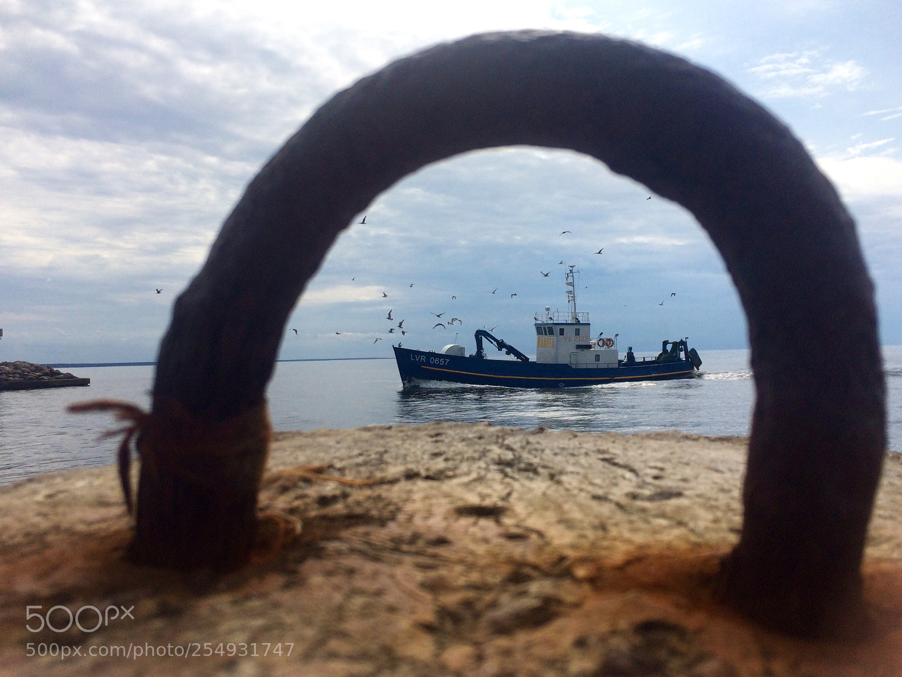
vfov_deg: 46.8
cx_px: 456
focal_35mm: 30
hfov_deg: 60.0
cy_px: 346
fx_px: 782
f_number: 2.2
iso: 32
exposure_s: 1/5882
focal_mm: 4.15
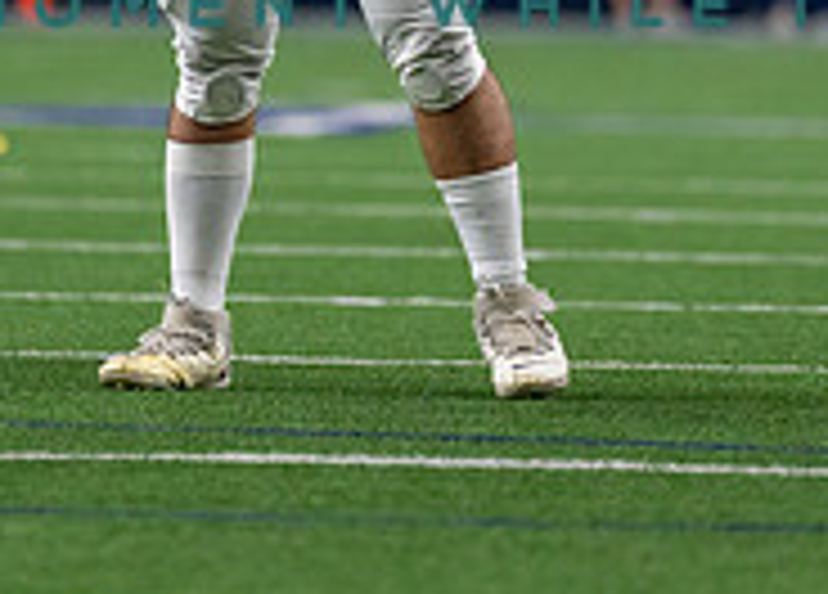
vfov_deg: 2.2
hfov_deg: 3.1
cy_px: -189
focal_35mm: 659
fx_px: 15520
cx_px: 252
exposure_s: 1/1000
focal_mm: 200
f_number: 2.8
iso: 2000
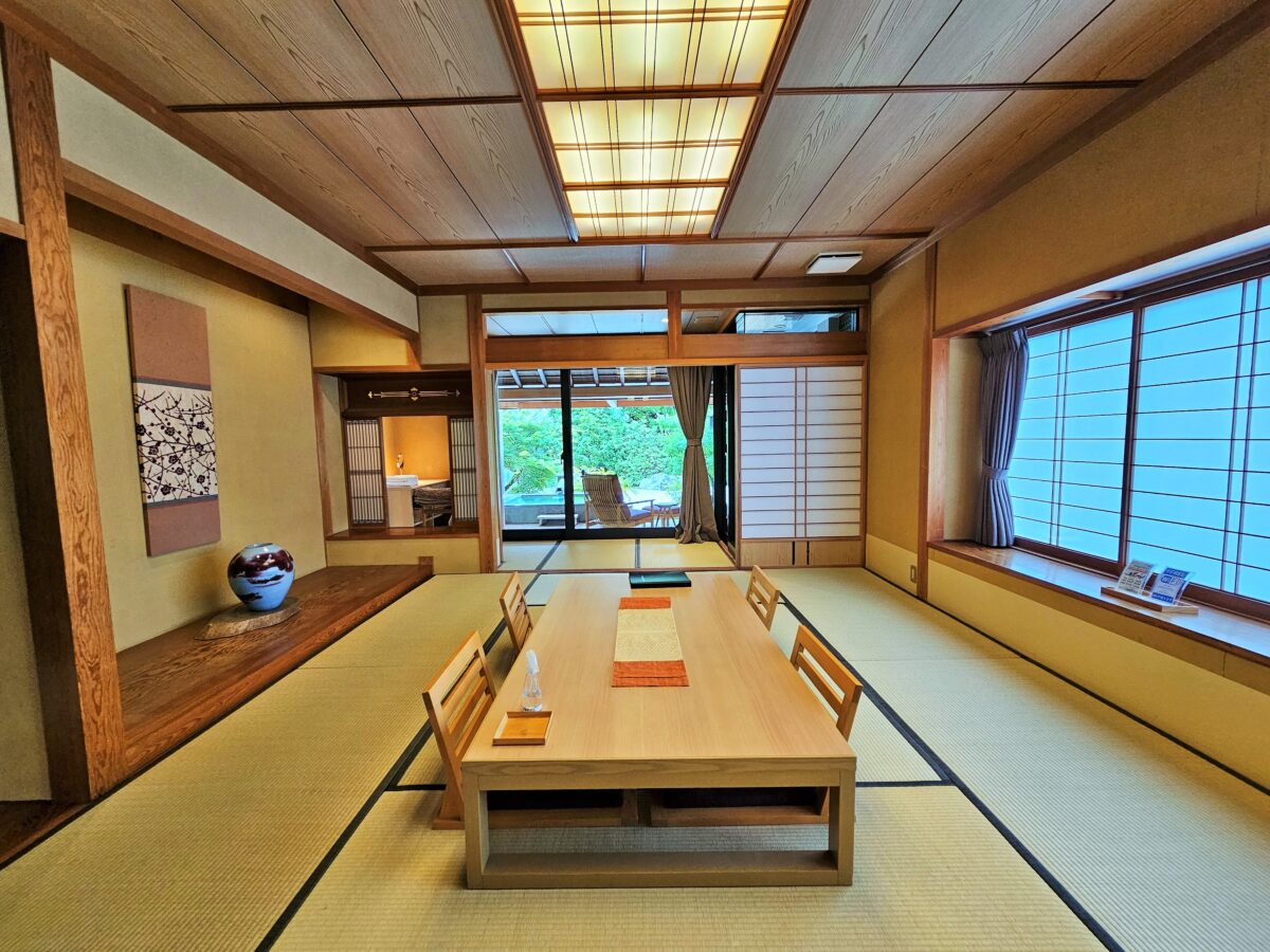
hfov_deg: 106.2
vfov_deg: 89.9
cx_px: 635
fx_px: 477
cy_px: 476
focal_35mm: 13
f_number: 2.2
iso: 160
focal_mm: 2.2
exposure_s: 1/60
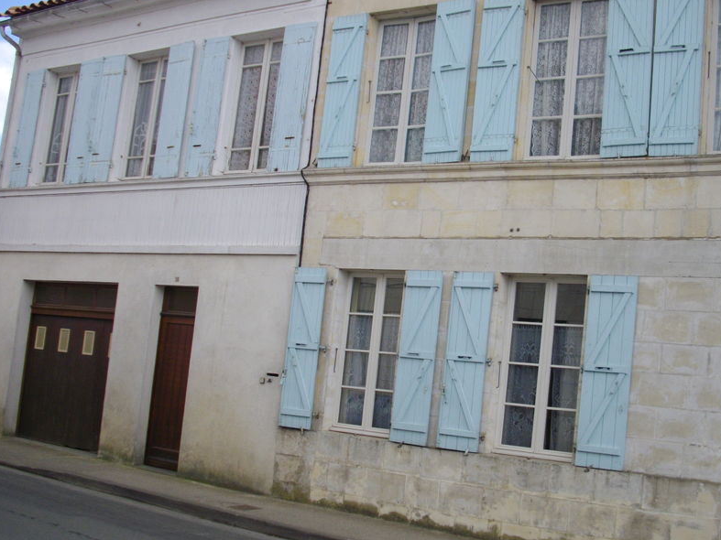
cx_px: 409
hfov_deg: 40.4
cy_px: 298
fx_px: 979
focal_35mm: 47
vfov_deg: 30.8
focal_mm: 6.2
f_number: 5.6
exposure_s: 1/160
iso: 100
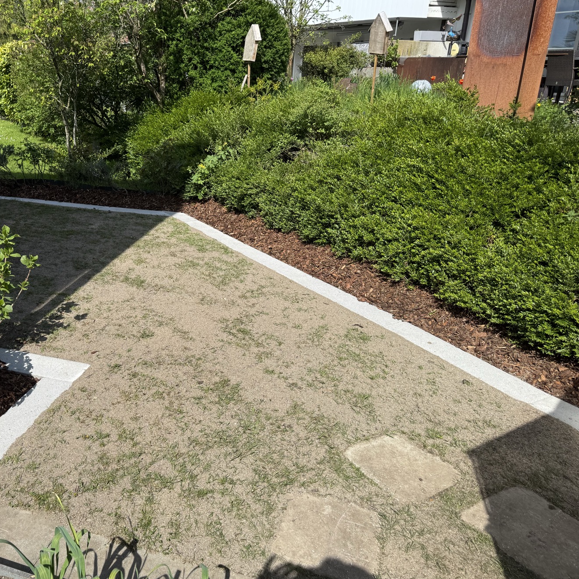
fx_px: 549
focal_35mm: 29
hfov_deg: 54.3
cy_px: 293
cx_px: 184
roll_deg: -0.1
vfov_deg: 55.6
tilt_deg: -23.6
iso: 80
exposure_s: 1/4310
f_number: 1.78
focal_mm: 6.76
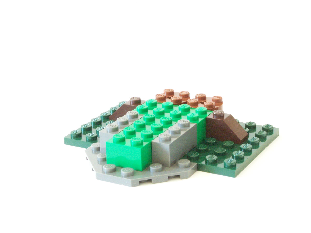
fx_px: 845
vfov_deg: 15.7
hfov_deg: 20.9
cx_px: 156
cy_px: 116
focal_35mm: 94
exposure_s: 1/6
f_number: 8
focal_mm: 15.6
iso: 400
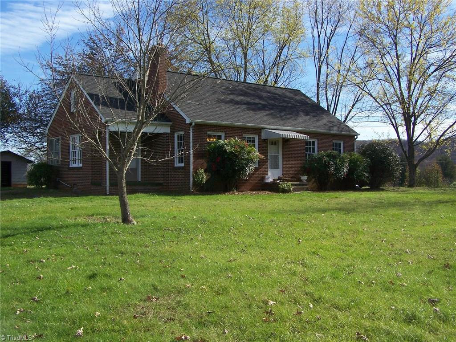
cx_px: 228
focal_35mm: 38
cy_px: 171
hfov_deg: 49.0
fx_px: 501
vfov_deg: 37.7
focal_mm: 6.3
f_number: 4
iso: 64
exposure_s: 1/400
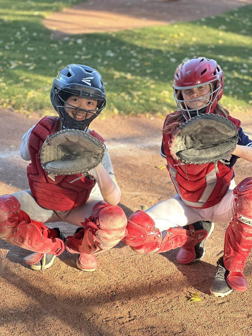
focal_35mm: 77
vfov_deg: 25.3
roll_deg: -0.4
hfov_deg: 19.1
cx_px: 126
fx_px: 747
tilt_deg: -16.7
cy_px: 168
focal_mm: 9
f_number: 2.8
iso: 64
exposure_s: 1/121
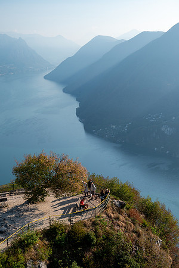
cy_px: 134
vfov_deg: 43.6
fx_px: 336
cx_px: 90
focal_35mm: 45
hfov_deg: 29.9
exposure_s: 1/100
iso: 400
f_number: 16
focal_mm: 30.5
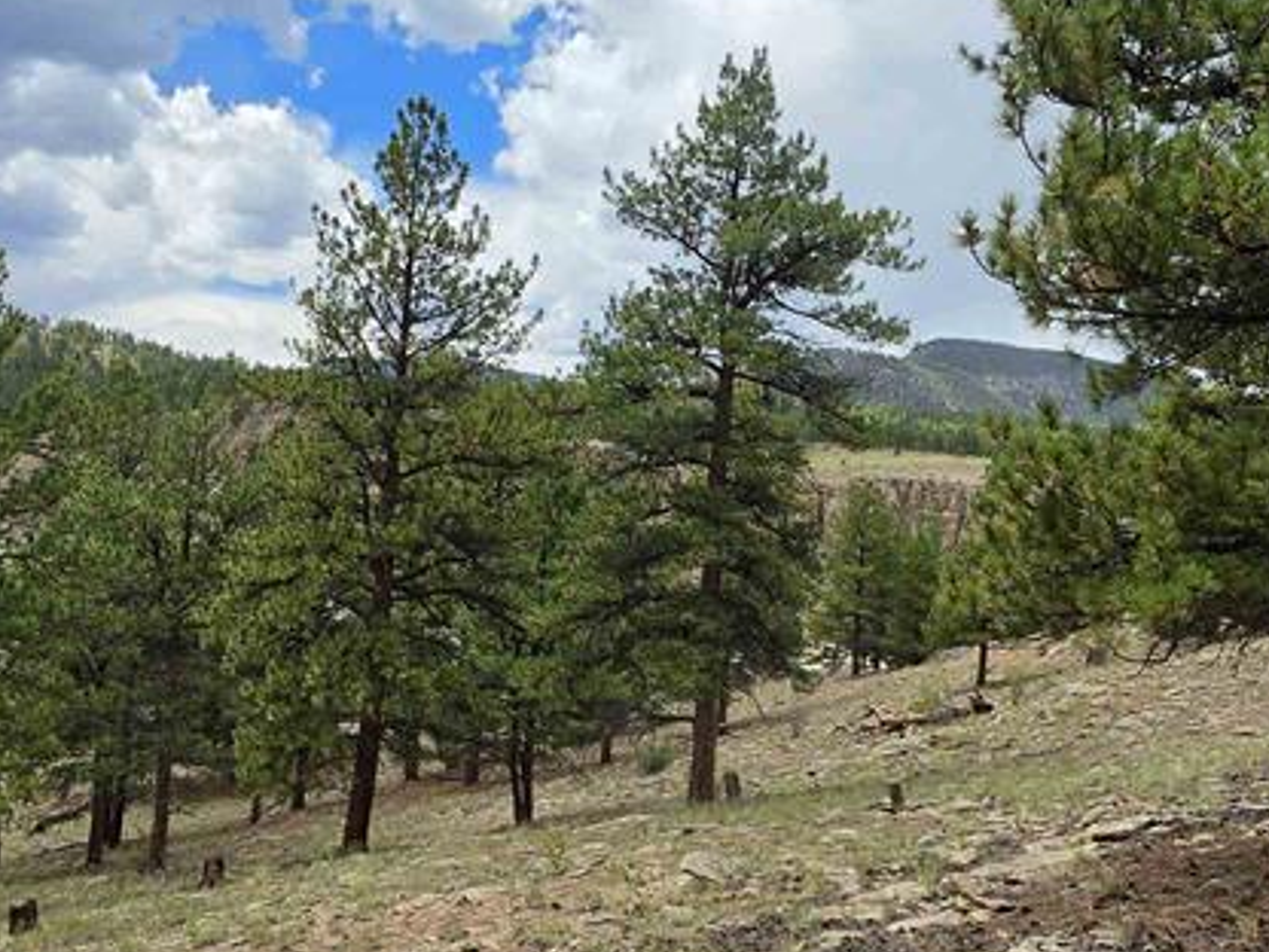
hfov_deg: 56.8
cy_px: 552
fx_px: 1173
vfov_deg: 44.0
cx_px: 674
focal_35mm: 32
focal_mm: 2.2
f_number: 1.9
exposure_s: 1/2192
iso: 32
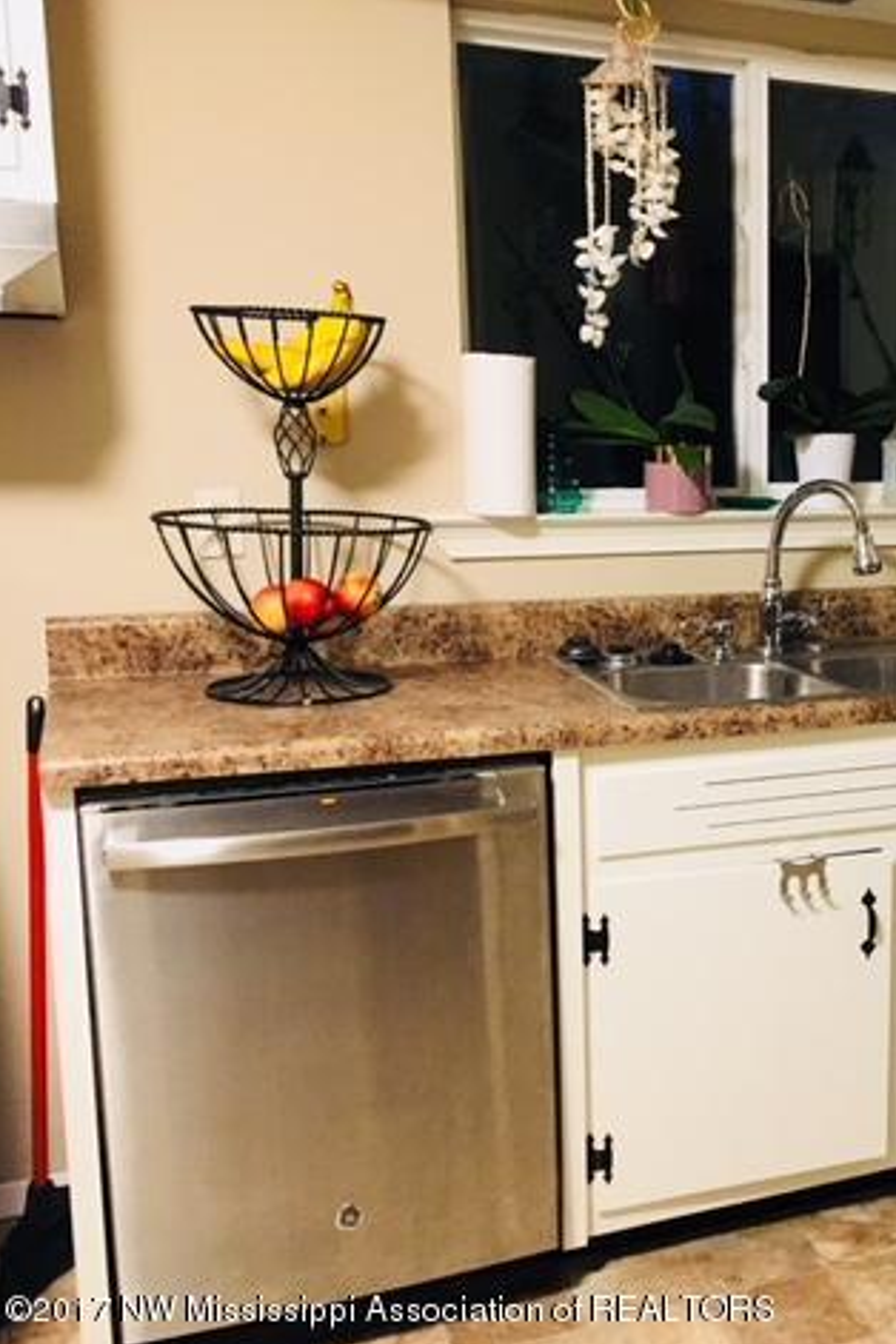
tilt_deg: -9.3
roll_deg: -1.7
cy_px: 682
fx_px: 1531
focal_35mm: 41
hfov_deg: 30.3
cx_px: 902
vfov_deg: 47.4
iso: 200
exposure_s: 1/17
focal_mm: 4.15
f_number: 2.2
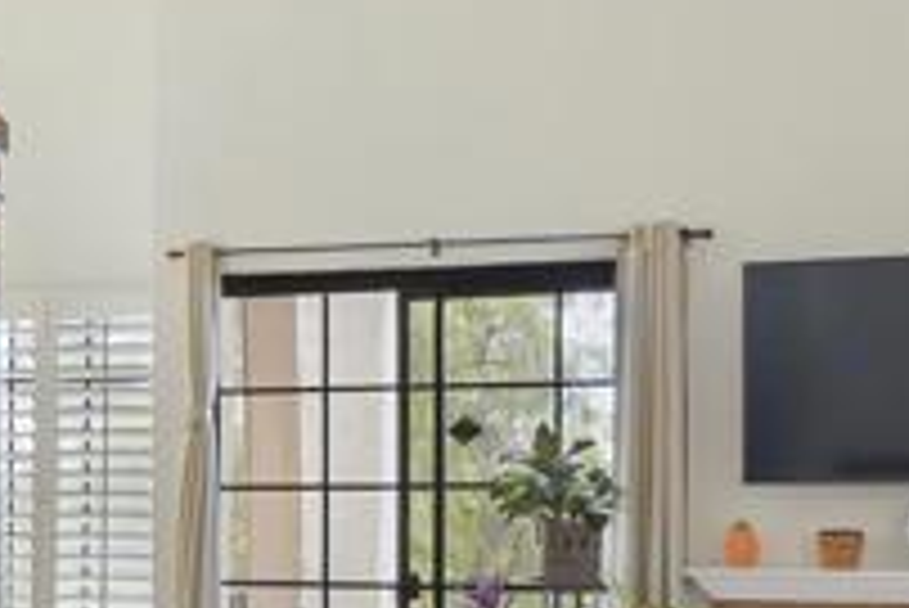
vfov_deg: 16.8
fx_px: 2047
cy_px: 471
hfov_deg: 21.3
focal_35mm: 81
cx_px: -428
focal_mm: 16
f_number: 8
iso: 800
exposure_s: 1/13
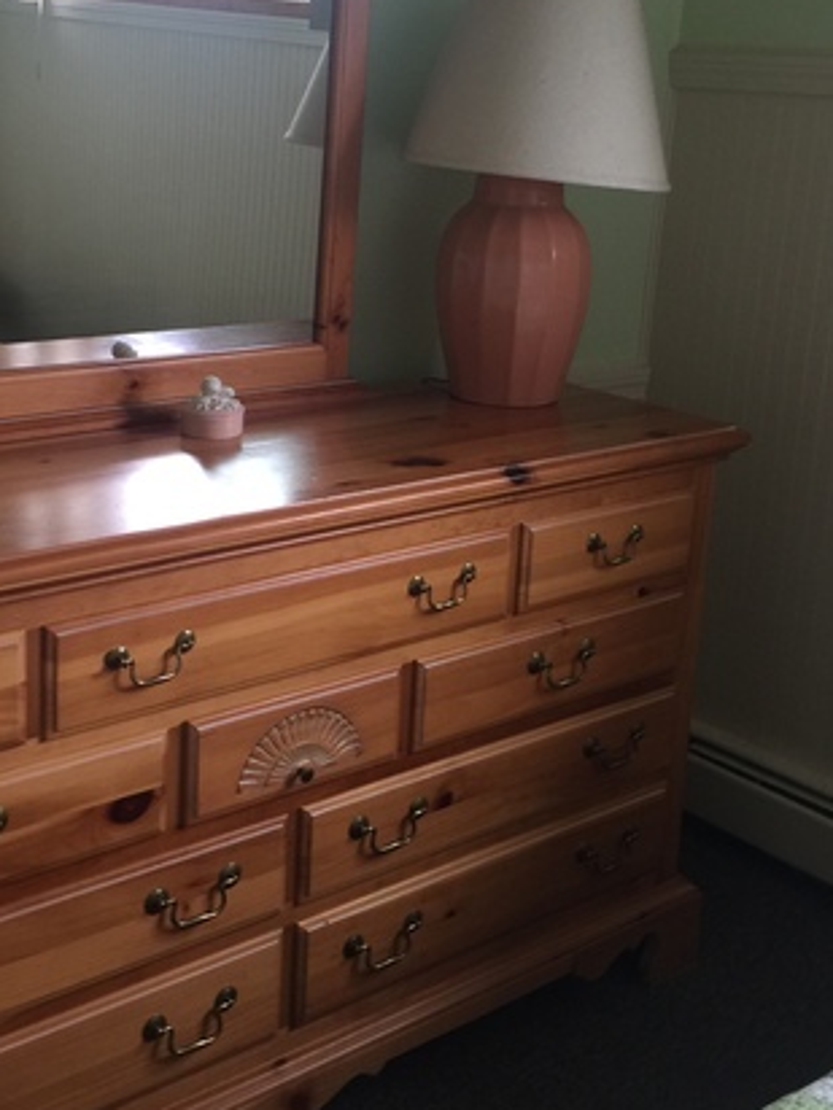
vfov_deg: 40.2
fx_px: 1508
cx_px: 326
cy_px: 432
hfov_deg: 30.8
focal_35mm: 47
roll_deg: -1.8
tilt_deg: -14.9
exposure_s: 1/15
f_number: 2.2
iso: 50
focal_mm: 4.15
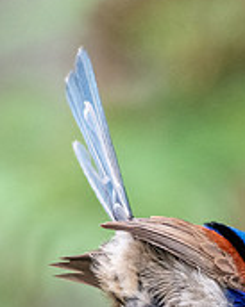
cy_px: 296
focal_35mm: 2406
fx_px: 21866
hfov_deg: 0.6
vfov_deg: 0.8
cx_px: 267
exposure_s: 1/640
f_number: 5.6
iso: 2500
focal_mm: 500
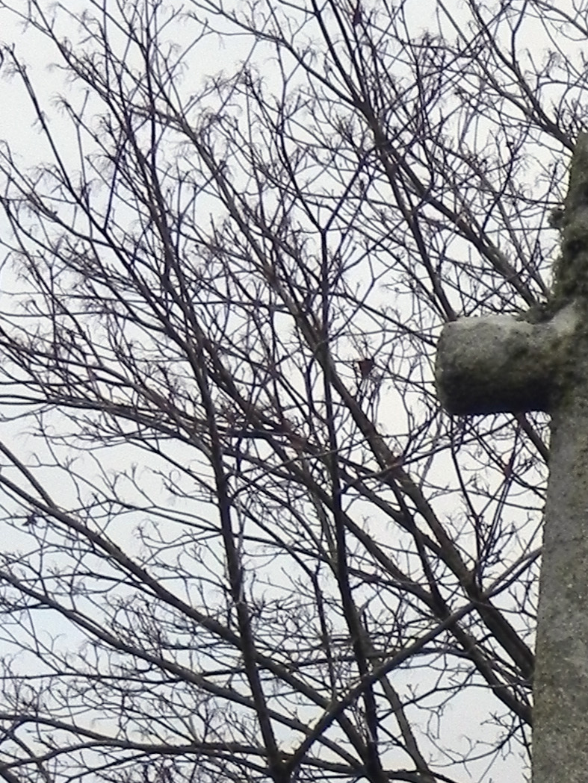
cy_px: 861
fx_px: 3623
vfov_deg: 12.1
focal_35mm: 160
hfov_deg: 9.2
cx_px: 634
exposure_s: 1/265
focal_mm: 8.2
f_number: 6.3
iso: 160
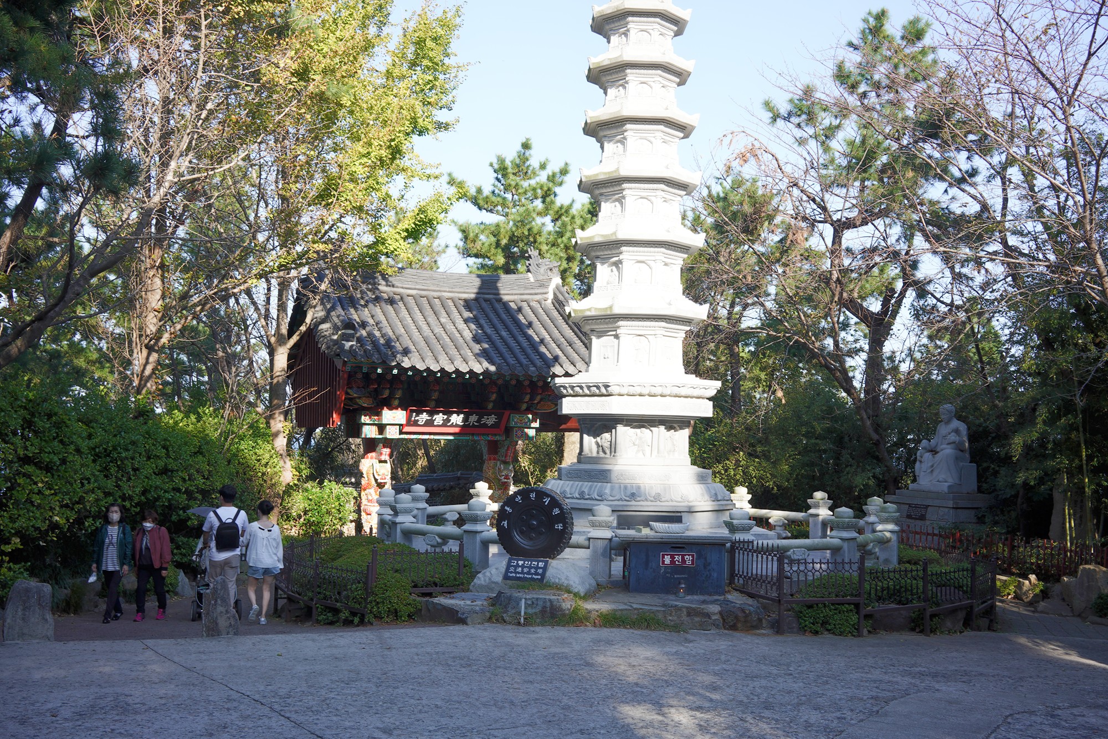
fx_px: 1077
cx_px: 554
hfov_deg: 54.4
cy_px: 370
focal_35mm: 35
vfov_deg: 37.9
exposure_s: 1/100
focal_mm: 35
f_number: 11
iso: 200
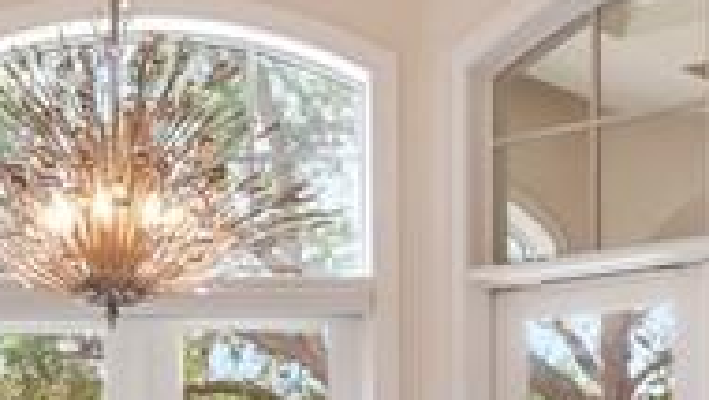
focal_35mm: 82
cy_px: 561
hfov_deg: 25.5
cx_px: 153
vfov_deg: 14.0
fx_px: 1542
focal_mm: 7
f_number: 7.1
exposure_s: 1/13
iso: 200
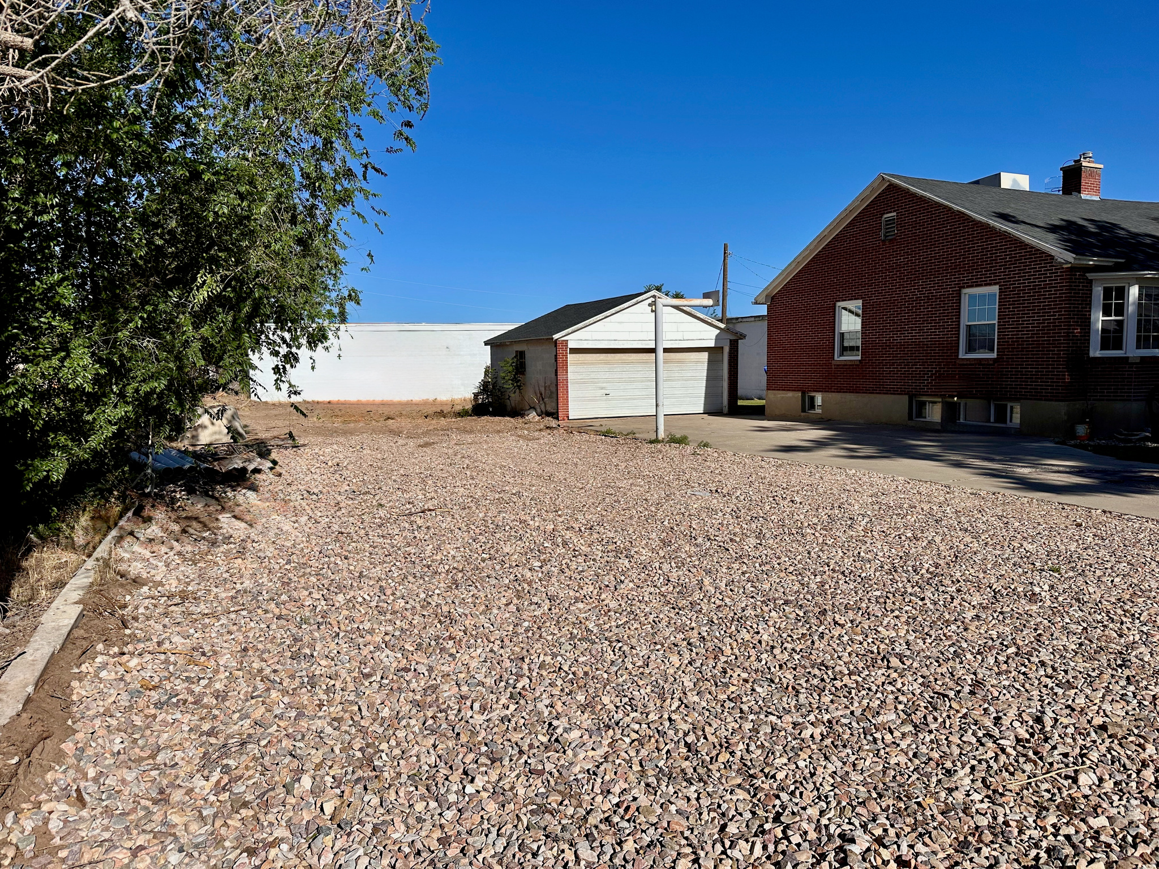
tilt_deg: -5.1
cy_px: 434
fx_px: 804
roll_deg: +0.9
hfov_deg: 71.6
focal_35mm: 24
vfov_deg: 56.8
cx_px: 580
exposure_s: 1/8929
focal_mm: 6.86
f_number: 1.78
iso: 80
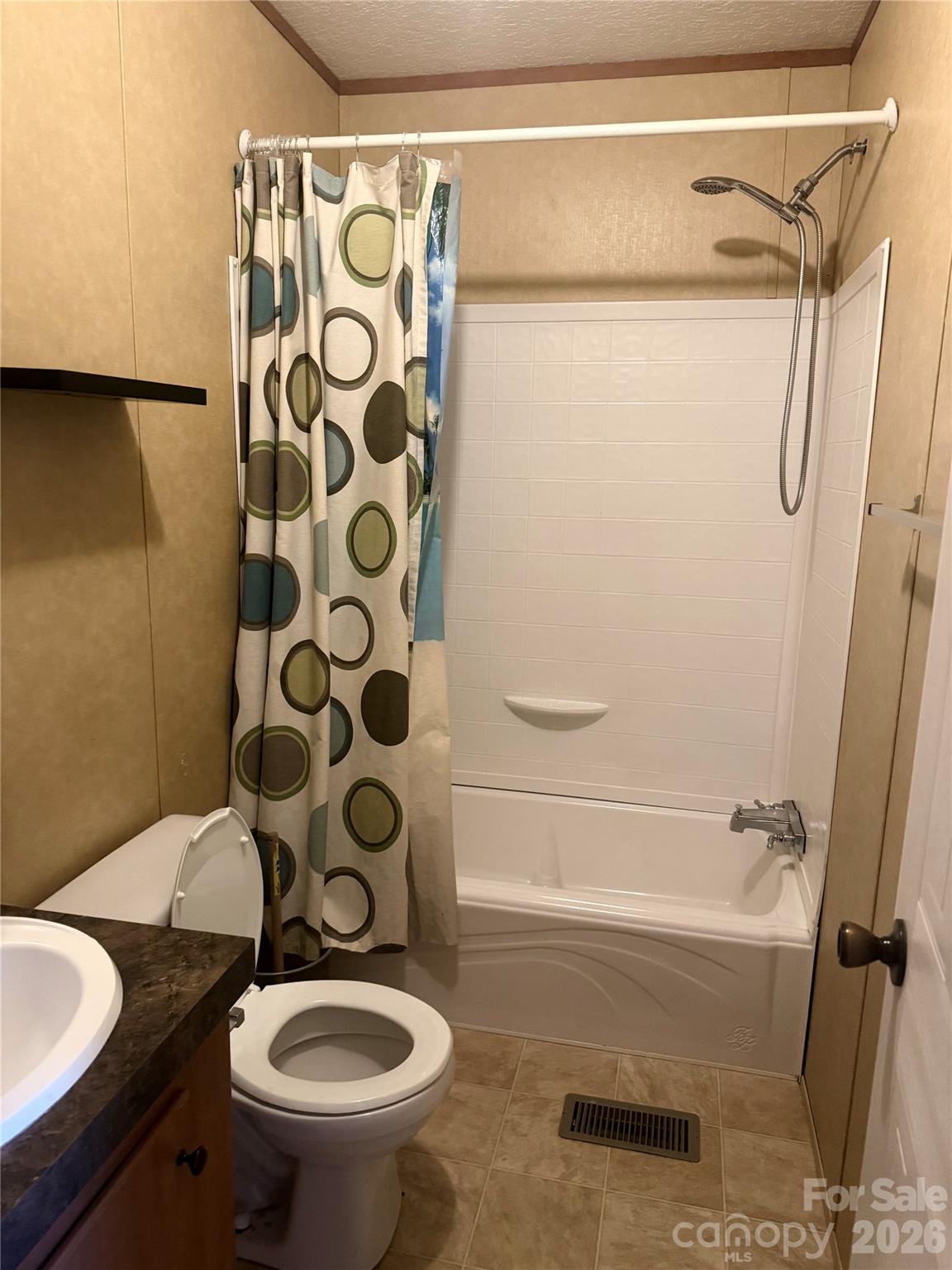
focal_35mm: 24
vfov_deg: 71.6
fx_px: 880
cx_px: 476
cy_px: 635
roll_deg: -1.7
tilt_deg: -10.8
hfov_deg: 56.8
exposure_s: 1/60
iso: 400
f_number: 1.78
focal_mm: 6.76
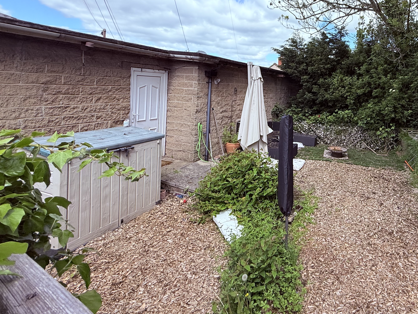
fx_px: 254
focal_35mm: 21
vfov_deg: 61.1
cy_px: 93
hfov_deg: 74.8
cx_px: 299
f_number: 2.2
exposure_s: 1/1399
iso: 50
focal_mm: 2.22
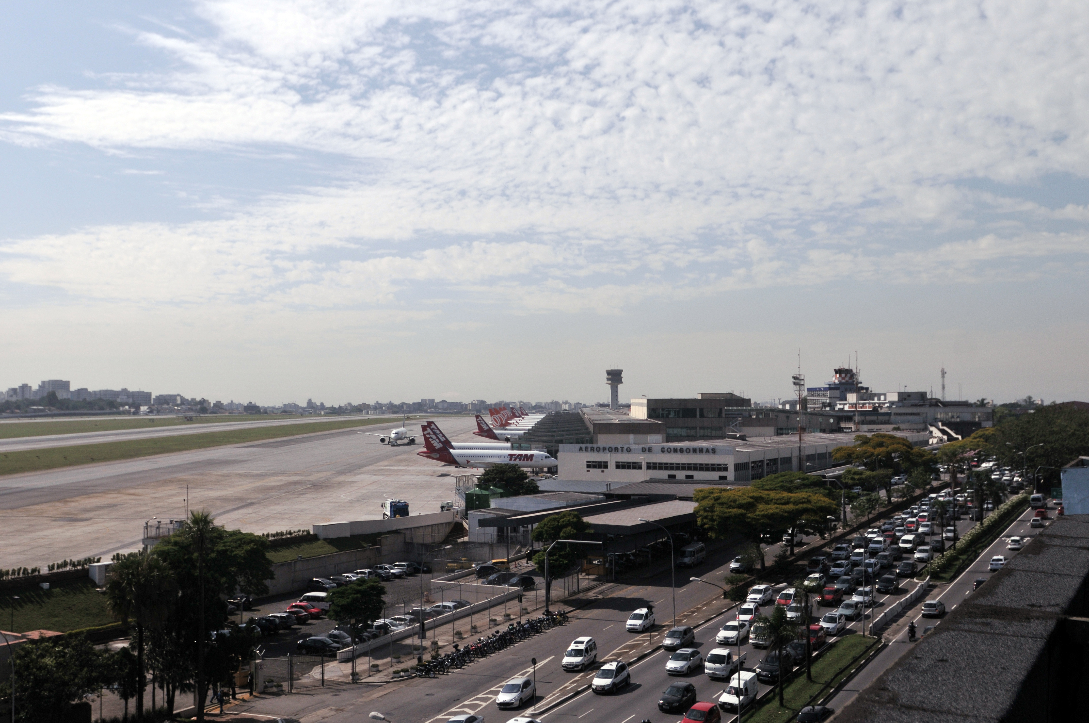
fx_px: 1088
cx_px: 544
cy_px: 362
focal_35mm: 36
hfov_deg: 53.2
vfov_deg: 36.8
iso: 400
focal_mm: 24
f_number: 3.5
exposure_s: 1/8000
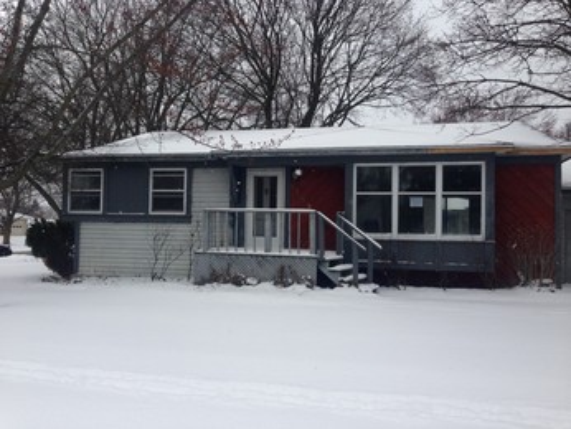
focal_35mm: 33
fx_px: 545
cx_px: 286
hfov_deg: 55.3
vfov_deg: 43.0
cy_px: 214
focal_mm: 4.13
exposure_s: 1/1355
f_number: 2.4
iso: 50
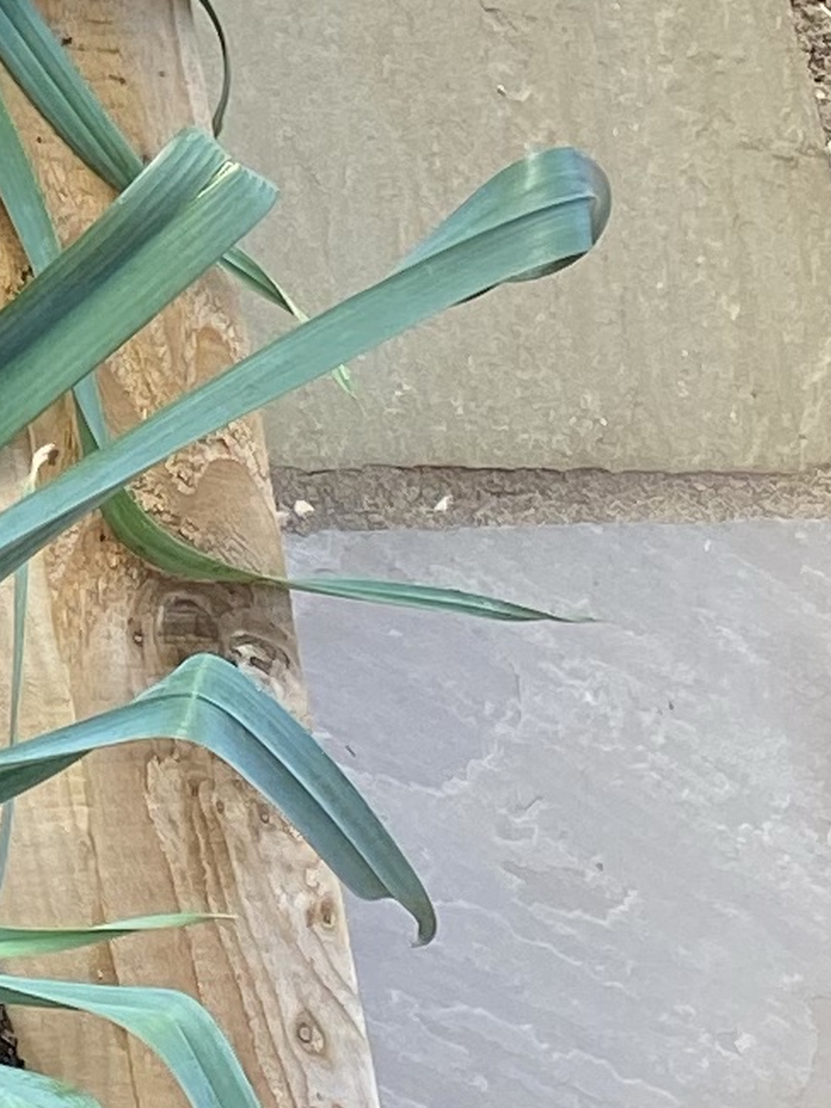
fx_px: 5155
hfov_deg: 8.1
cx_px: -1461
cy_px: -635
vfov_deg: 11.7
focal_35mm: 161
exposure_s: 1/121
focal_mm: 4.25
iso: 32
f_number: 1.8
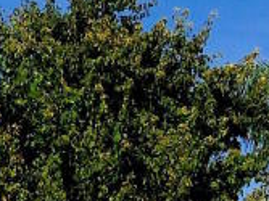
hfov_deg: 8.5
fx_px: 1670
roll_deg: -1.3
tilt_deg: +6.0
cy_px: 238
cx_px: -356
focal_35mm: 215
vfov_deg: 6.9
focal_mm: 4.28
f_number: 2.4
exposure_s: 1/3030
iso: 50
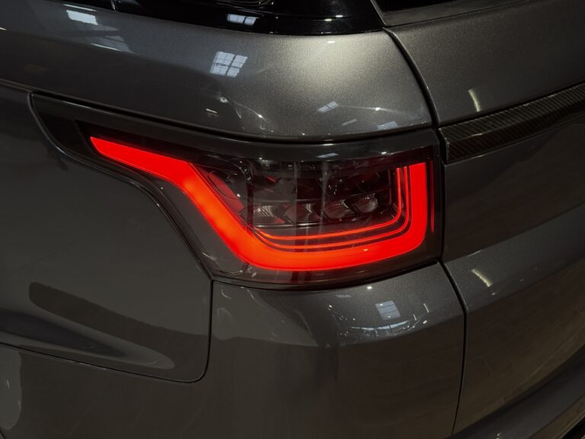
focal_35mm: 48
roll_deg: -0.7
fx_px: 811
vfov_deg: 30.3
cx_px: 292
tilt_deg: -28.2
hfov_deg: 39.7
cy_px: 220
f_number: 1.78
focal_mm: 6.76
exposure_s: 1/121
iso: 80
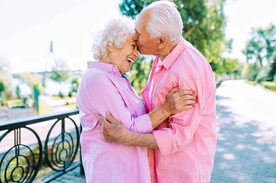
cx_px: 138
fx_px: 268
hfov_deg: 54.5
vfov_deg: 37.8
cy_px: 92
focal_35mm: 35
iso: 125
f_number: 2.5
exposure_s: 1/800
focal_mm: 35
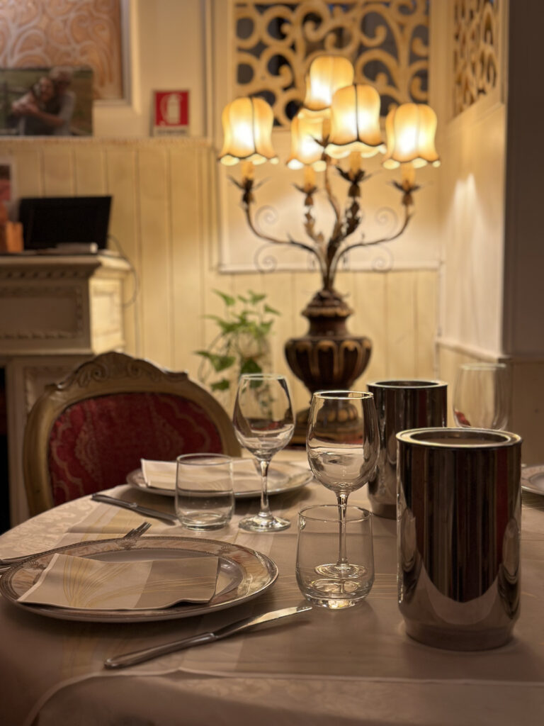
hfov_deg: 30.3
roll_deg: +0.3
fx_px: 1006
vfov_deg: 39.7
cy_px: 363
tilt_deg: -3.9
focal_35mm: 48
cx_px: 272
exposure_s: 1/50
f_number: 1.78
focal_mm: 6.86
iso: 80
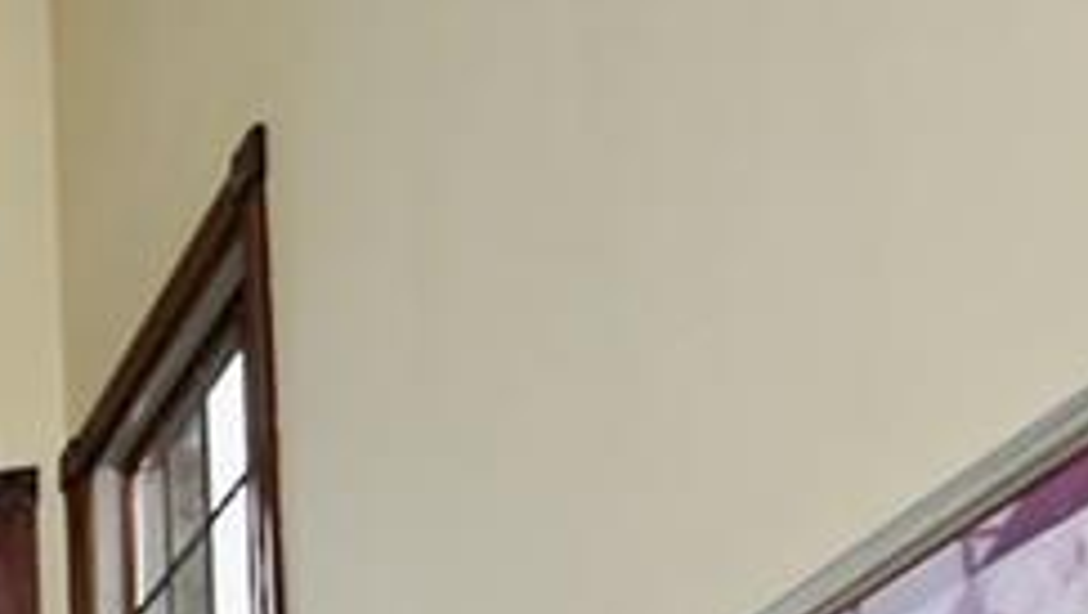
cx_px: -1151
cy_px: 1443
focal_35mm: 66
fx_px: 1905
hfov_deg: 18.5
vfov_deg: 13.6
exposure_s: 1/60
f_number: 5.6
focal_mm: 10
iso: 400
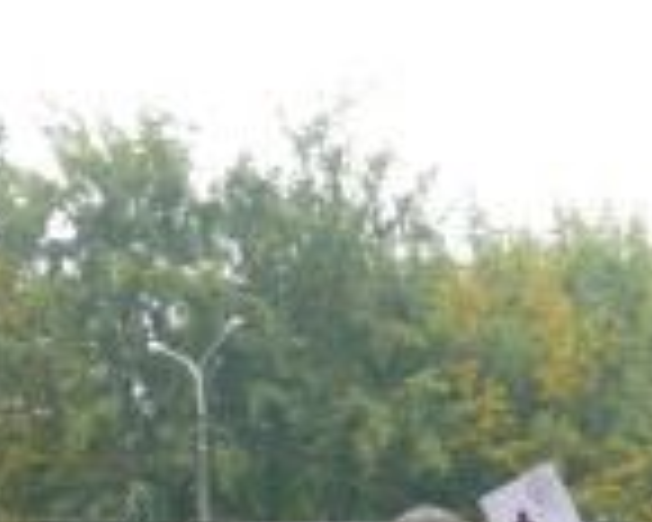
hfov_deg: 12.4
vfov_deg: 9.8
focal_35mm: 151
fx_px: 2914
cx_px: 836
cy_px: 882
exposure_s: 1/125
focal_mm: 7.4
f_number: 2.8
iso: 200
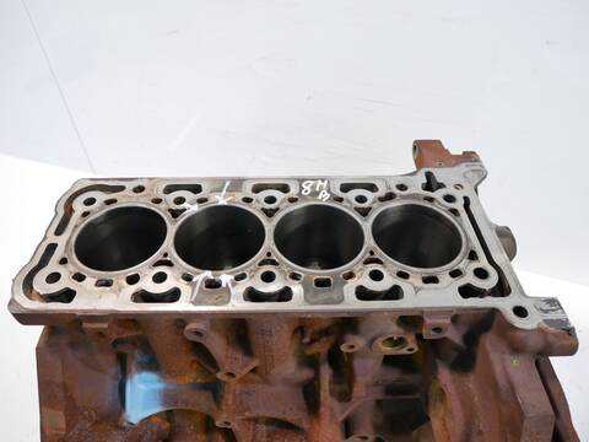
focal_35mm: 24
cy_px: 221
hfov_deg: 71.6
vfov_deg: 56.8
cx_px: 294
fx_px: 408
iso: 1000
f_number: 3.5
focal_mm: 12
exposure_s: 1/60
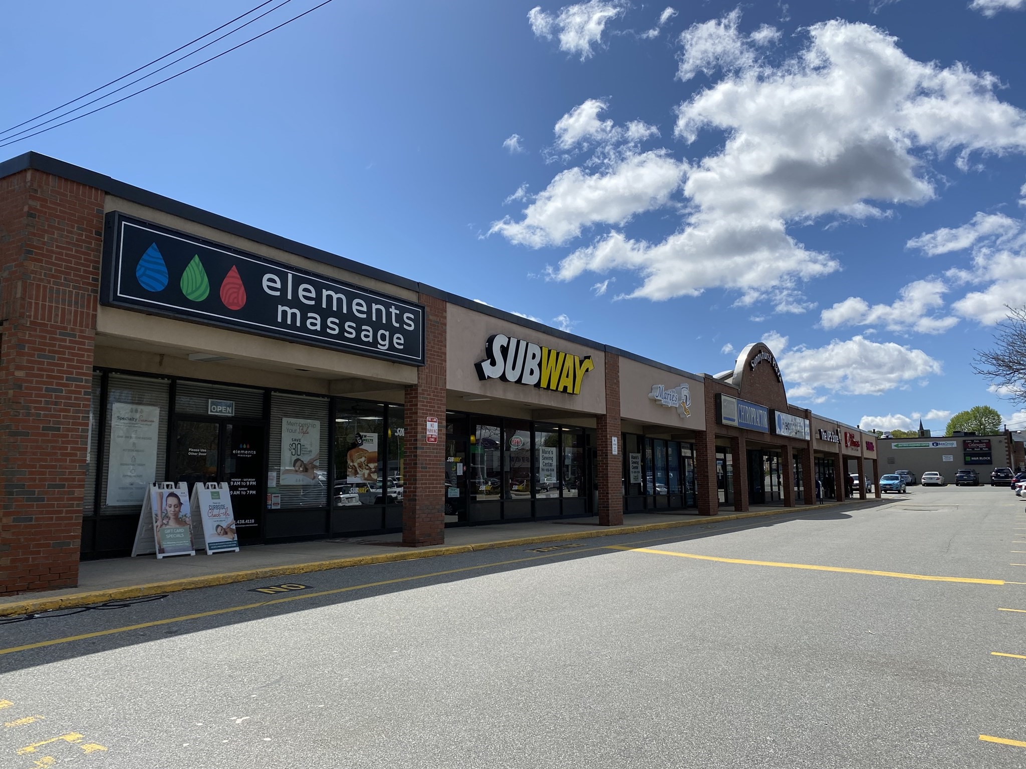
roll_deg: -0.1
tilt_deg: +8.0
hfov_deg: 67.3
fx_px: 771
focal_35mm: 26
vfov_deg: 53.1
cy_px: 384
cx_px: 513
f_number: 1.8
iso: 32
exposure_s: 1/4808
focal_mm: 4.25
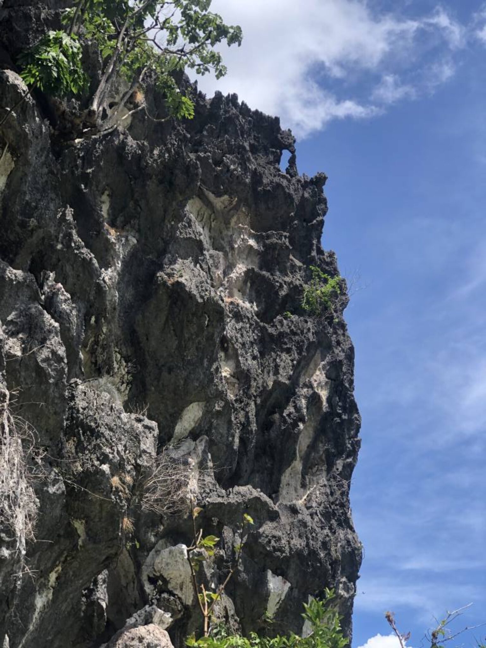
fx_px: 1067
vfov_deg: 33.8
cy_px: 324
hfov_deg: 25.7
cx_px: 243
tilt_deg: +32.0
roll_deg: +1.3
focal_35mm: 57
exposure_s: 1/433
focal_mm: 6.6
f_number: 2.8
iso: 20
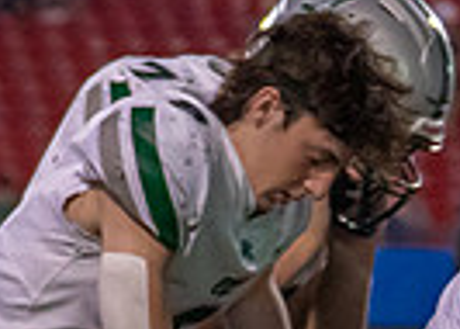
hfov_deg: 3.4
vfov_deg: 2.5
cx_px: -660
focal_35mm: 580
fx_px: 7577
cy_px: 444
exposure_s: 1/2000
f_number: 2.8
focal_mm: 70
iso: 2000
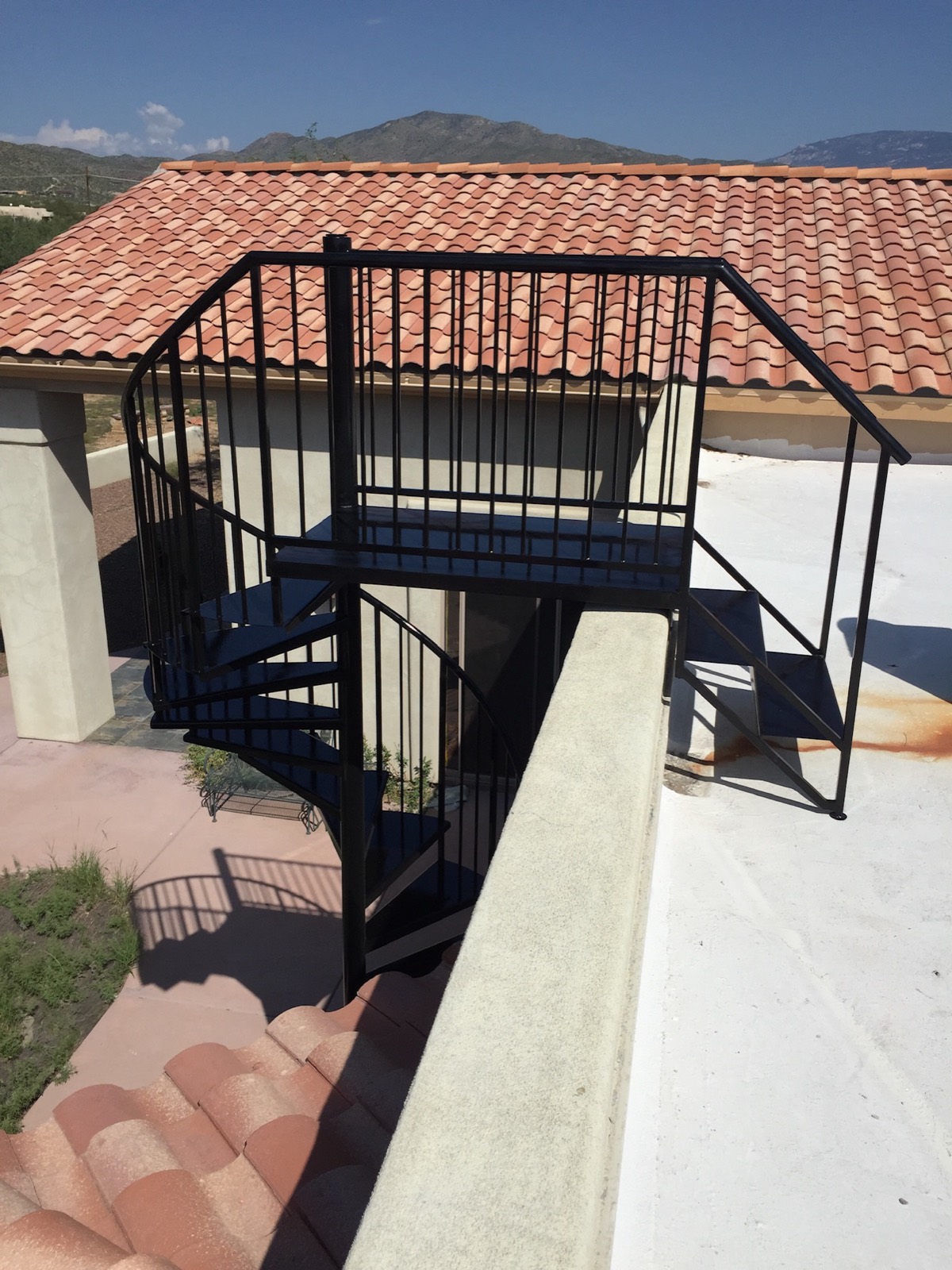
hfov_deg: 48.2
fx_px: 1063
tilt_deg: -20.9
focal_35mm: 29
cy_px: 635
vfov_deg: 61.7
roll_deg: -1.8
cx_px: 476
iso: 32
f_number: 2.2
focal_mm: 4.15
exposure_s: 1/4950
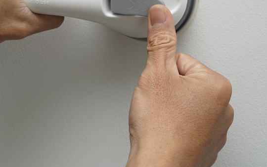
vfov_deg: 10.1
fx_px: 939
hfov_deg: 16.1
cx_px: 51
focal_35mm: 129
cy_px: -3
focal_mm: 57
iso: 400
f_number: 9
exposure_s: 1/100
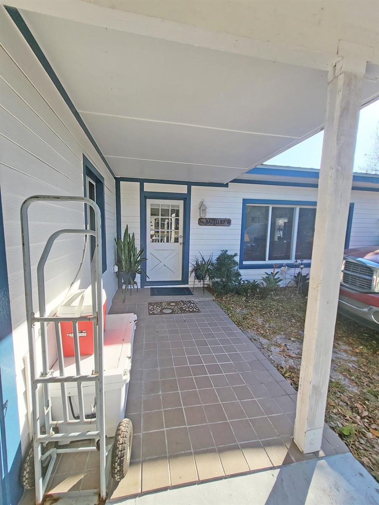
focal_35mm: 13
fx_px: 190
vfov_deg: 106.2
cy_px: 252
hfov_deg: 89.9
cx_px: 190
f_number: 2.2
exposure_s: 1/359
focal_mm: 1.74
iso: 32
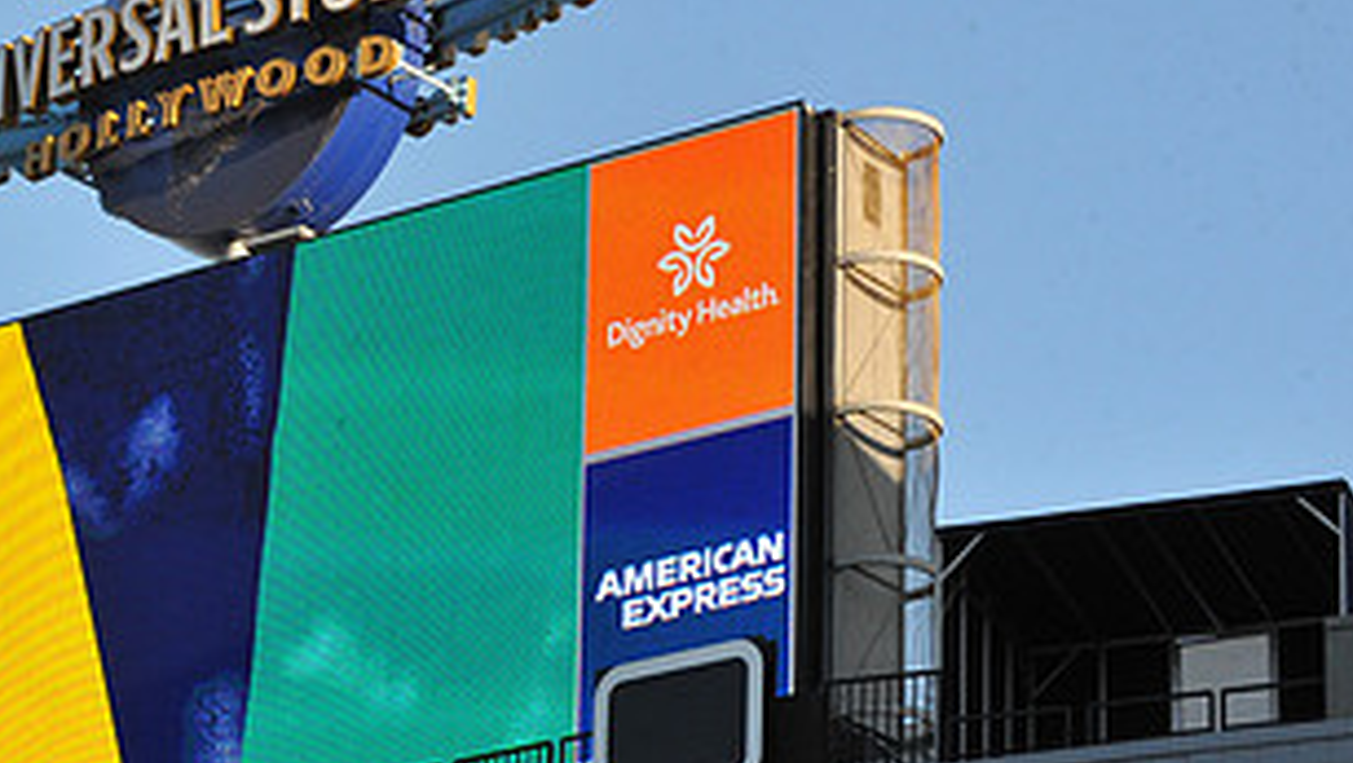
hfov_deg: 12.6
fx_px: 6102
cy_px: 494
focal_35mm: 170
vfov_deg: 7.1
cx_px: 167
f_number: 14
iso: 1600
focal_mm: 86
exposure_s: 1/800
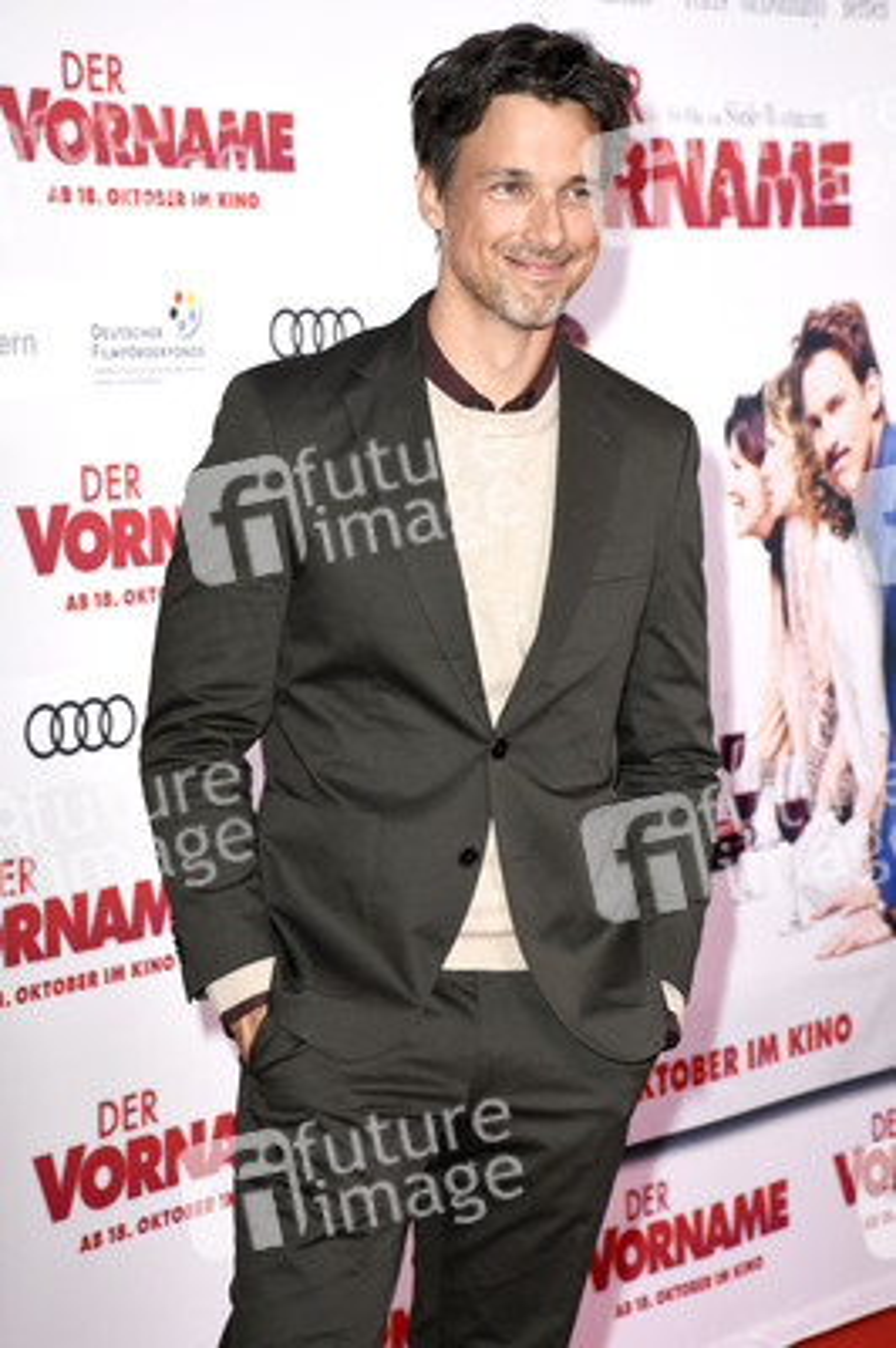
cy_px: 674
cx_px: 448
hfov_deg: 13.8
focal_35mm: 99
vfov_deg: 20.6
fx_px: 3702
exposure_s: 1/160
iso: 3200
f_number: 6.3
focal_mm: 66
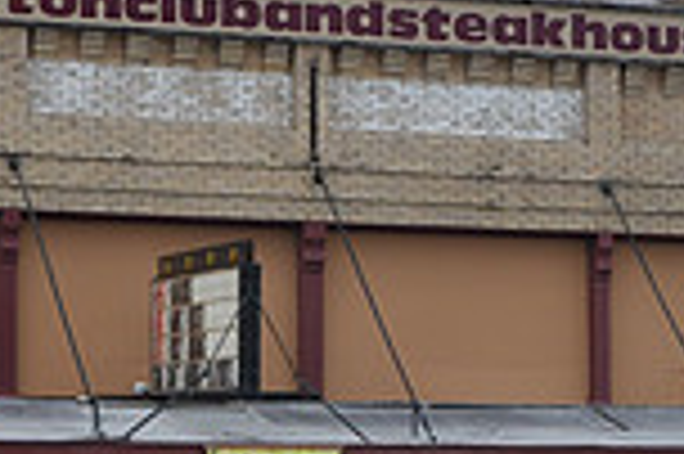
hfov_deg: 12.0
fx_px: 3264
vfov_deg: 8.0
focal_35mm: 172
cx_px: 266
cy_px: 348
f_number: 9
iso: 200
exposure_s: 1/80
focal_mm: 30
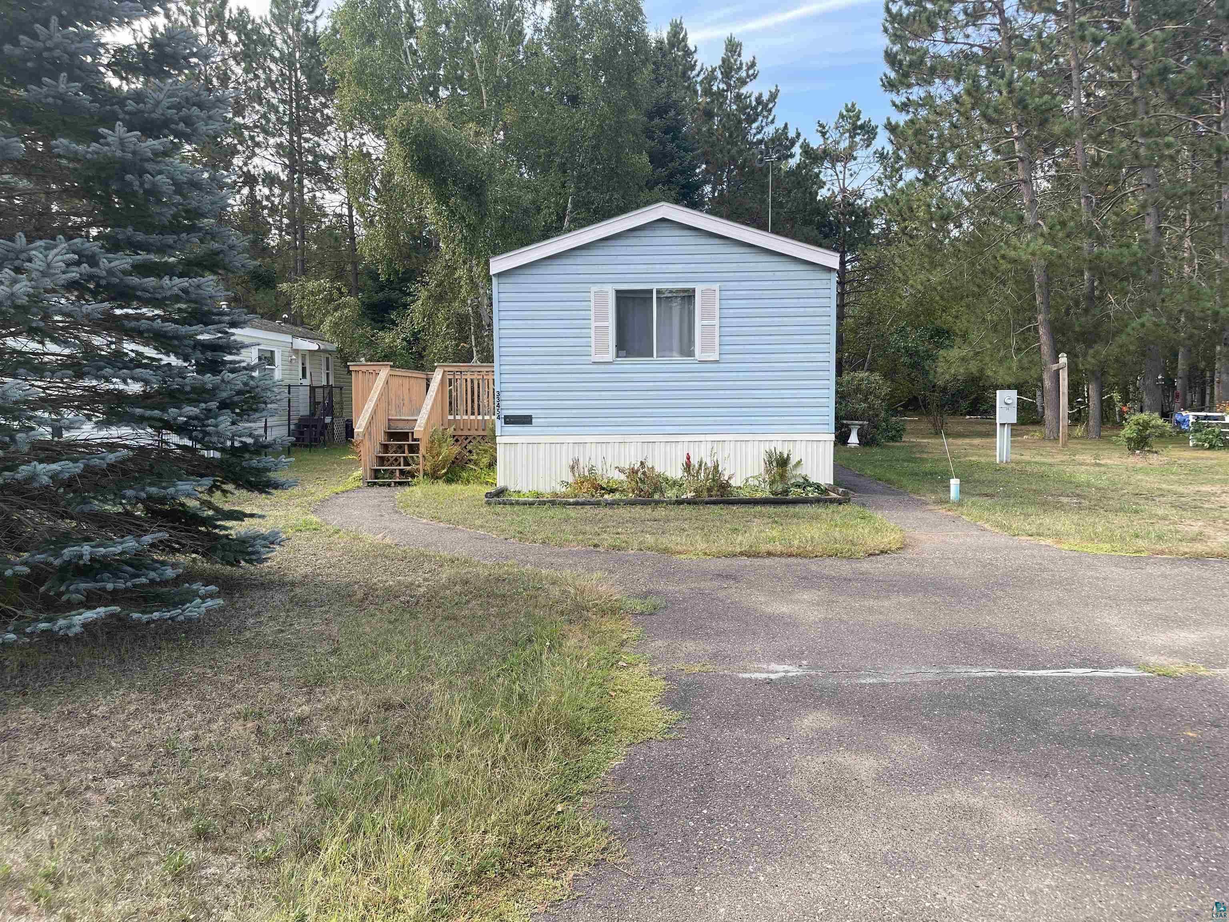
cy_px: 461
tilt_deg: -5.6
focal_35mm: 26
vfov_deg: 53.1
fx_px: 923
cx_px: 614
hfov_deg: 67.3
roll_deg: -1.1
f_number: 1.6
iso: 32
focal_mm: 5.1
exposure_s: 1/679
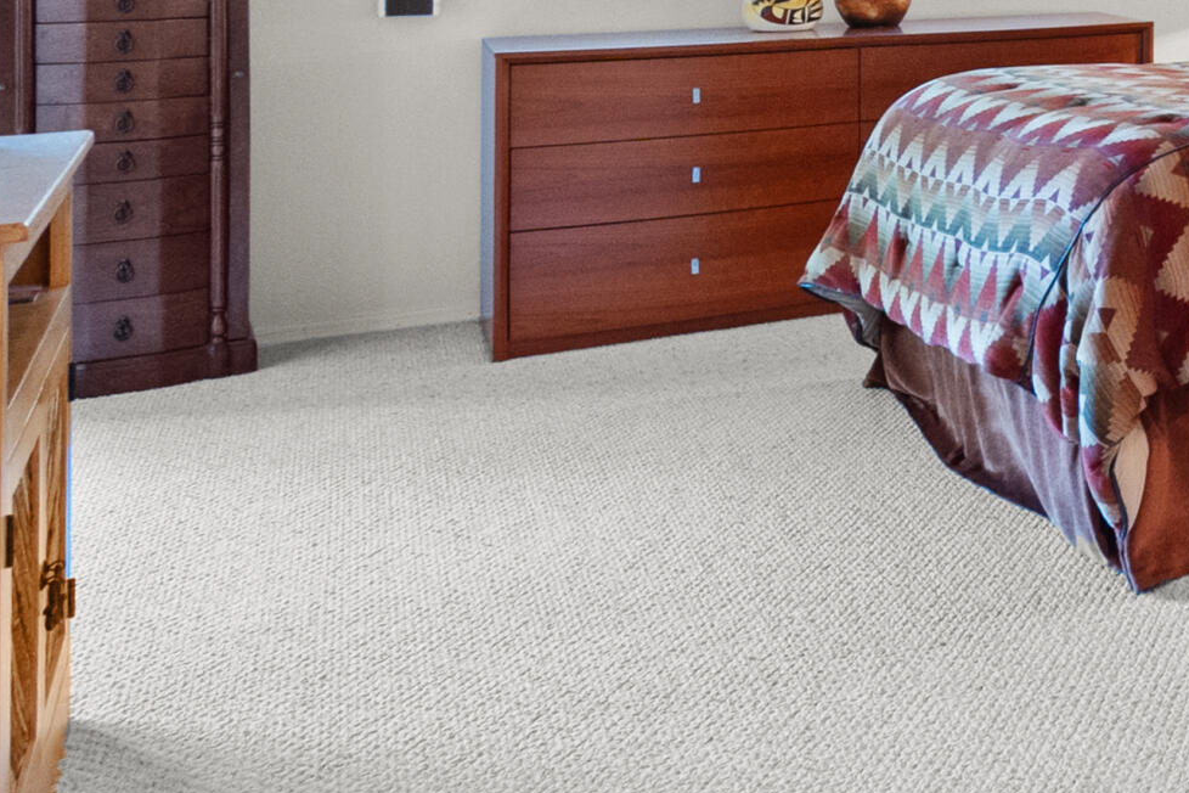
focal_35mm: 46
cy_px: -78
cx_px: 1735
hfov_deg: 29.0
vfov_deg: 26.9
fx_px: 1519
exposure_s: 1/8
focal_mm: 10
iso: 1250
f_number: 6.3
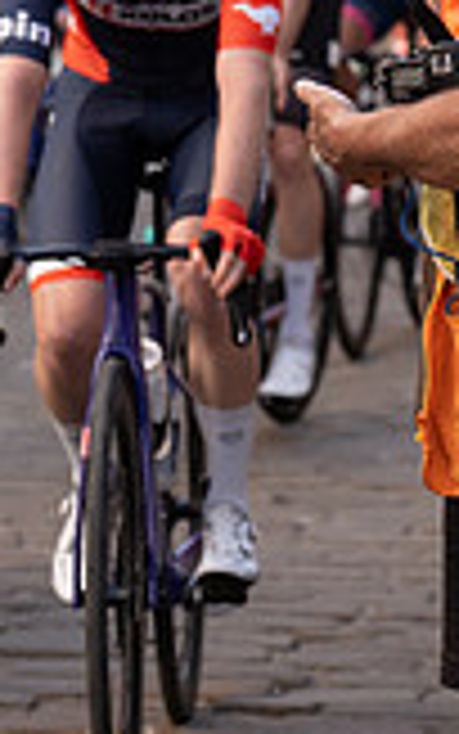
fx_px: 5079
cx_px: -72
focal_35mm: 254
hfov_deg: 5.2
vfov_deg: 8.2
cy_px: 52
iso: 640
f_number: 4
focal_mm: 70
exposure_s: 1/1000
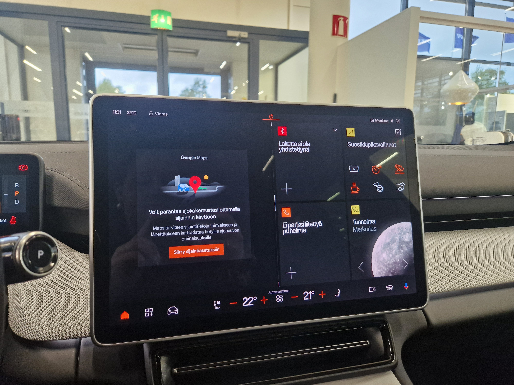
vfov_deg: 58.9
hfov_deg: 73.9
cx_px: 257
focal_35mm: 23
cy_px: 192
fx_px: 342
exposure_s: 1/80
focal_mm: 5.4
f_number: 1.8
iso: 320
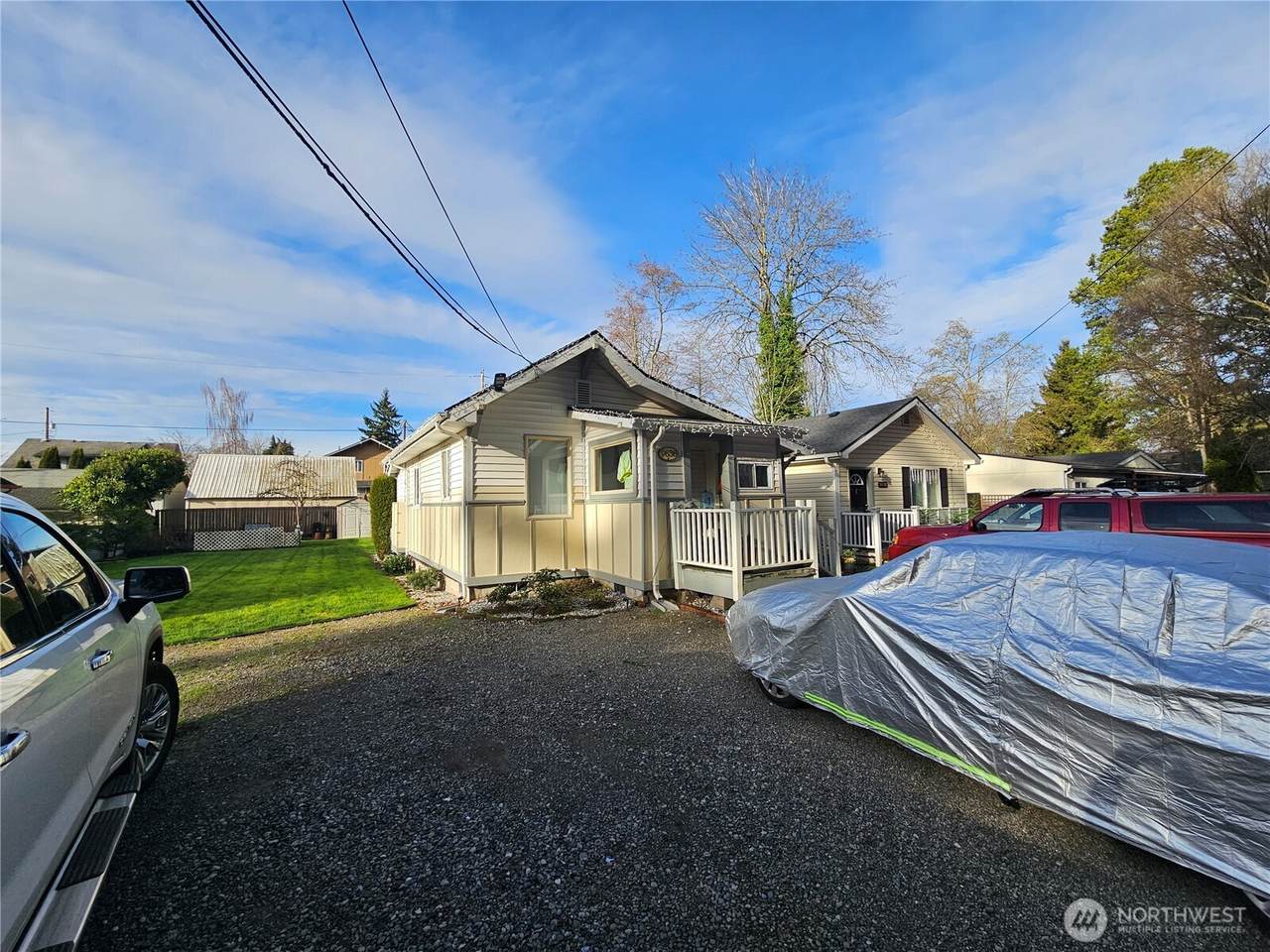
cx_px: 635
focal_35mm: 13
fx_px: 477
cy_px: 476
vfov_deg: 89.9
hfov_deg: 106.2
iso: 50
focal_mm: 2.2
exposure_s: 1/1601
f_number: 2.2
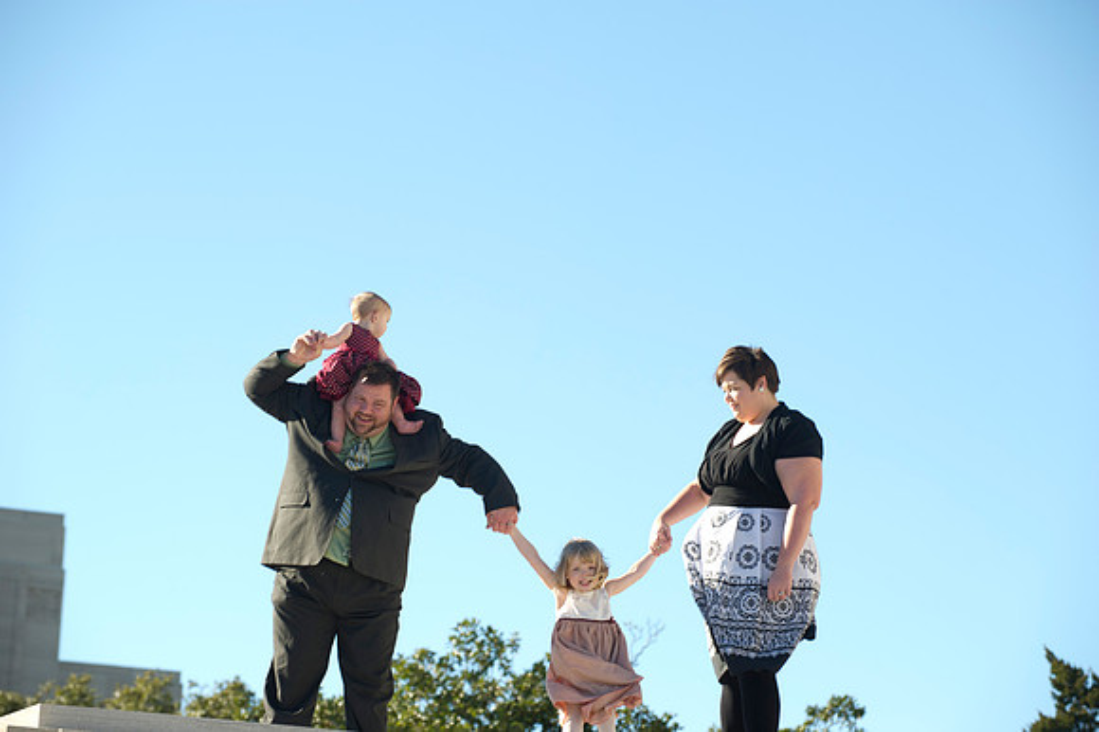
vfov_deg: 9.8
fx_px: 4271
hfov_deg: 14.7
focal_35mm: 140
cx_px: 550
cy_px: 366
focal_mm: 140
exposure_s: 1/200
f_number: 5
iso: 125
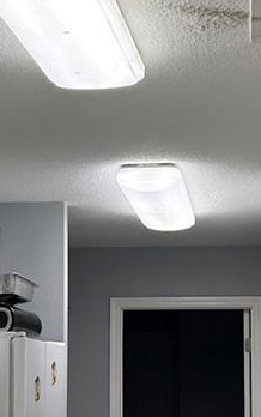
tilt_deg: +4.8
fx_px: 1079
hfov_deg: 13.8
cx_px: 122
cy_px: 304
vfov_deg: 21.7
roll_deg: -0.5
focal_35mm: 95
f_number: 1.5
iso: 64
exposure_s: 1/120
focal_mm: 5.7
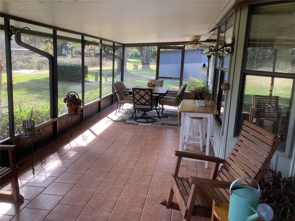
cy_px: 110
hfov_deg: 58.4
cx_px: 148
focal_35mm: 31
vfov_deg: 45.4
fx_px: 264
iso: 64
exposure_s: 1/100
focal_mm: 3.3
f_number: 2.4
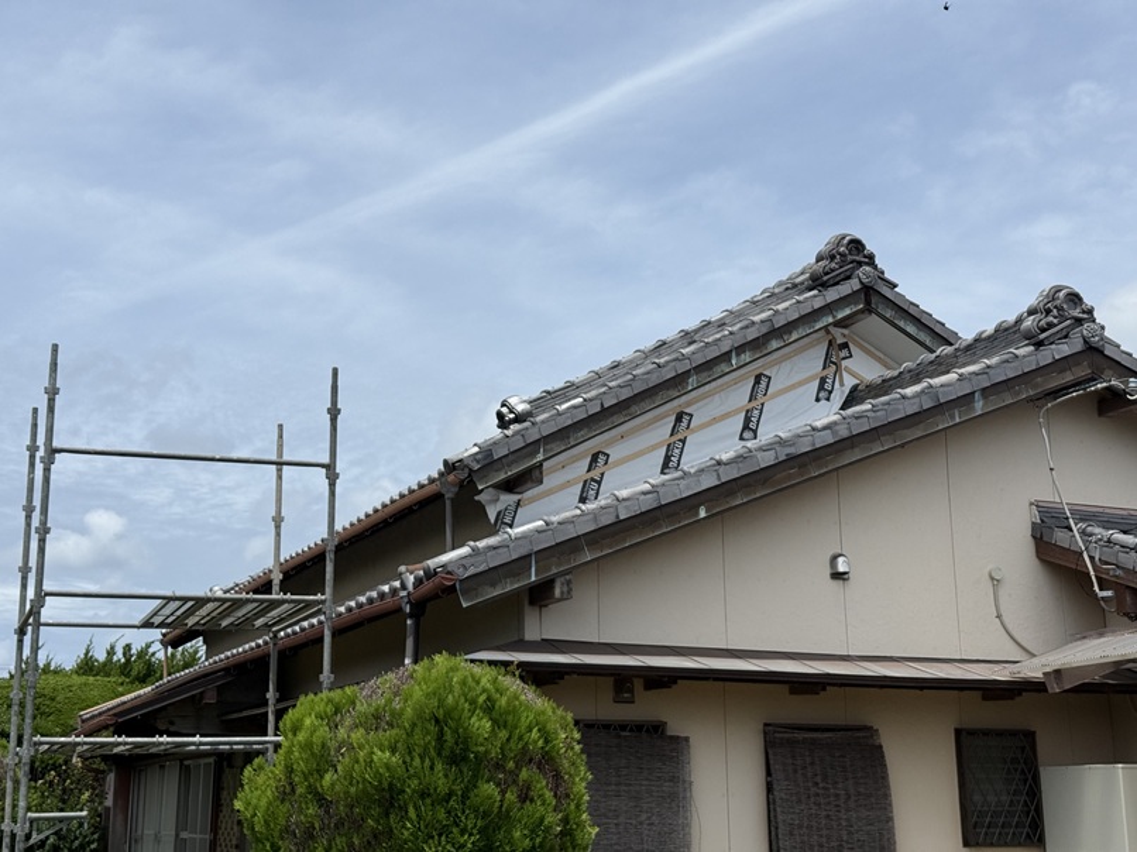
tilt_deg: +13.7
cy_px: 426
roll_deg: +0.0
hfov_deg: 39.7
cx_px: 568
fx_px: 1576
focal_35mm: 48
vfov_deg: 30.3
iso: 64
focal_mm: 6.76
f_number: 1.78
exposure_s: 1/9901
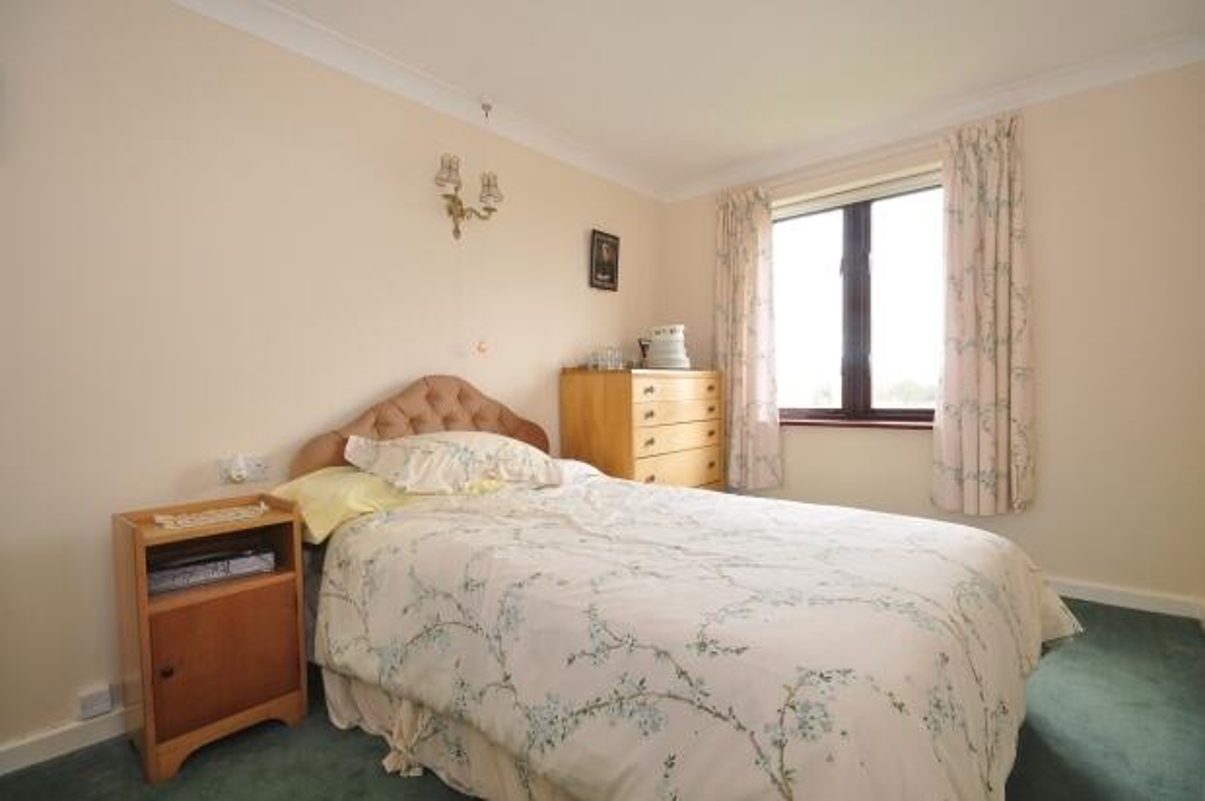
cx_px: 602
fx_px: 577
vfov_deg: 69.5
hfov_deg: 92.5
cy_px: 400
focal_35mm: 17
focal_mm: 11.5
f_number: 11
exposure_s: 1/5
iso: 200
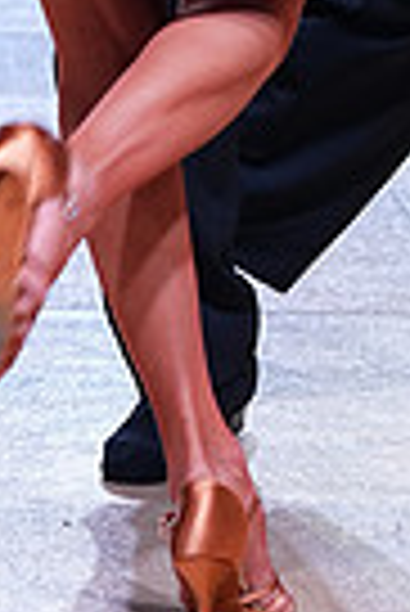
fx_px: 5095
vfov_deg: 6.7
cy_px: -540
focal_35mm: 299
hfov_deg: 4.6
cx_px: 246
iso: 1000
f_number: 4
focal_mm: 70
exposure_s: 1/400
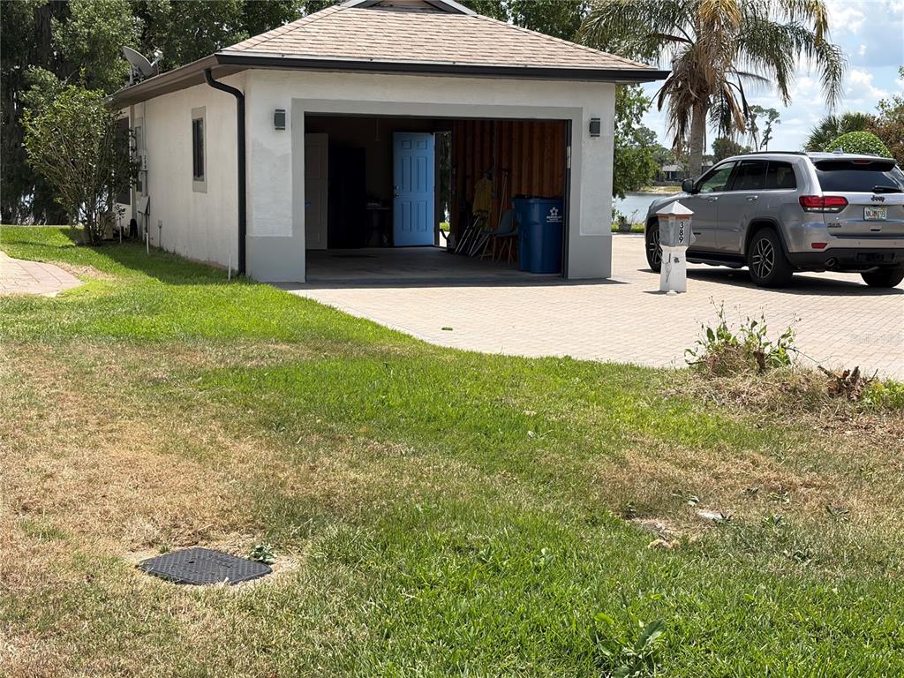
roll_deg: -0.8
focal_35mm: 52
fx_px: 1358
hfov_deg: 36.8
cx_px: 452
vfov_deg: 28.0
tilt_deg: -4.2
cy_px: 339
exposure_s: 1/3831
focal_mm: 5.96
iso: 50
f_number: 1.6
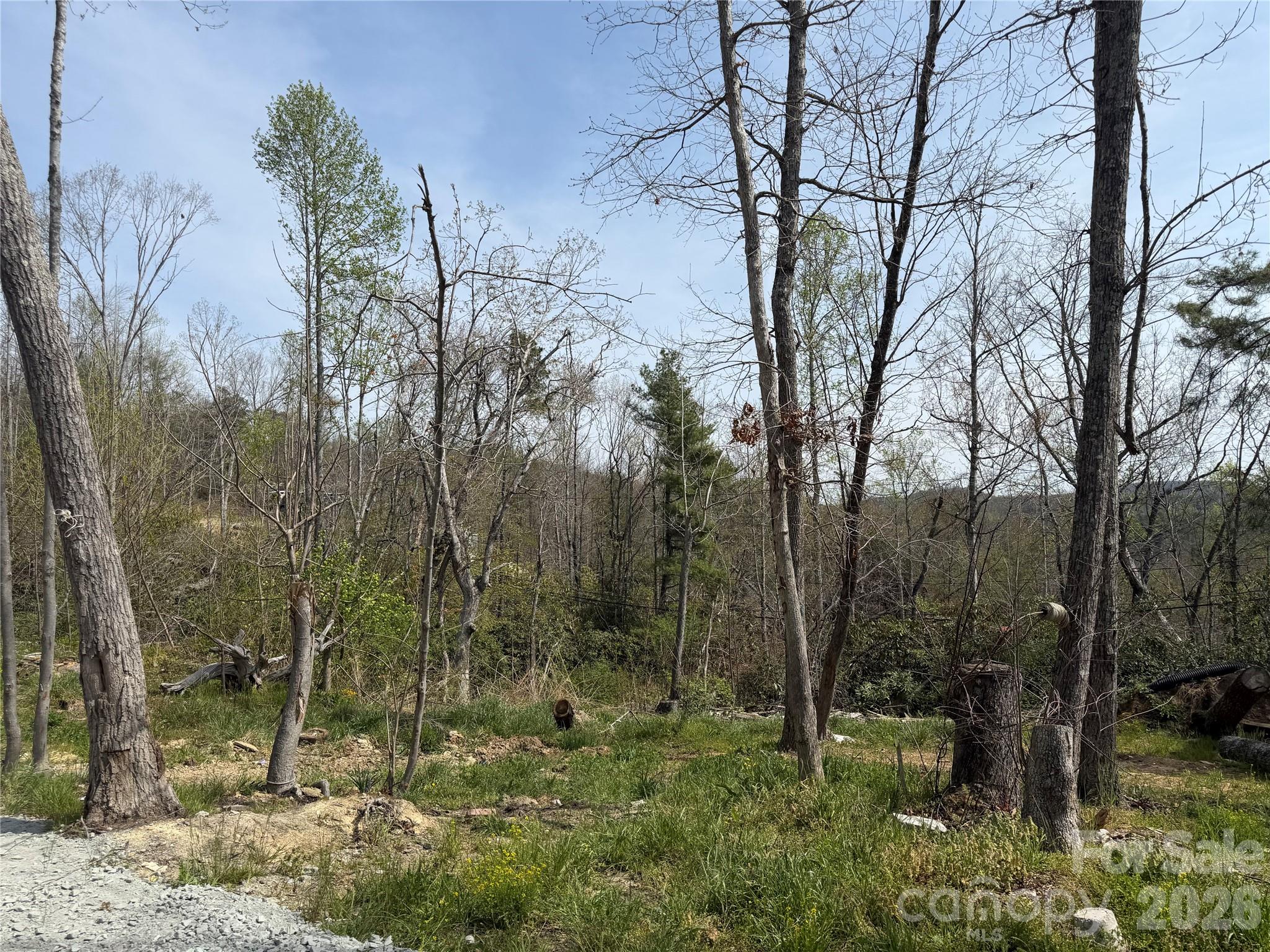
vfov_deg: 56.8
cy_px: 476
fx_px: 881
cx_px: 635
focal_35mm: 24
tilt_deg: +2.3
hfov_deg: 71.6
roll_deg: -0.2
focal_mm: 6.76
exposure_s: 1/5714
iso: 80
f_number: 1.78
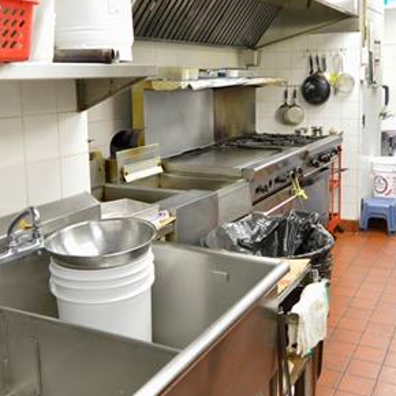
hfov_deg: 40.0
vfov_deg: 39.8
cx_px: 209
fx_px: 544
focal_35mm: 42
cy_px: 150
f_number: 2.8
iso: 1600
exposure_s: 1/125
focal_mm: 14
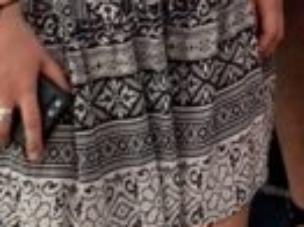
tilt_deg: -6.7
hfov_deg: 9.2
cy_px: -637
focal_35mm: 203
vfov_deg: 6.2
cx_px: 571
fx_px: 1781
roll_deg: -1.3
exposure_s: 1/60
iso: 125
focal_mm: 4.25
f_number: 1.8
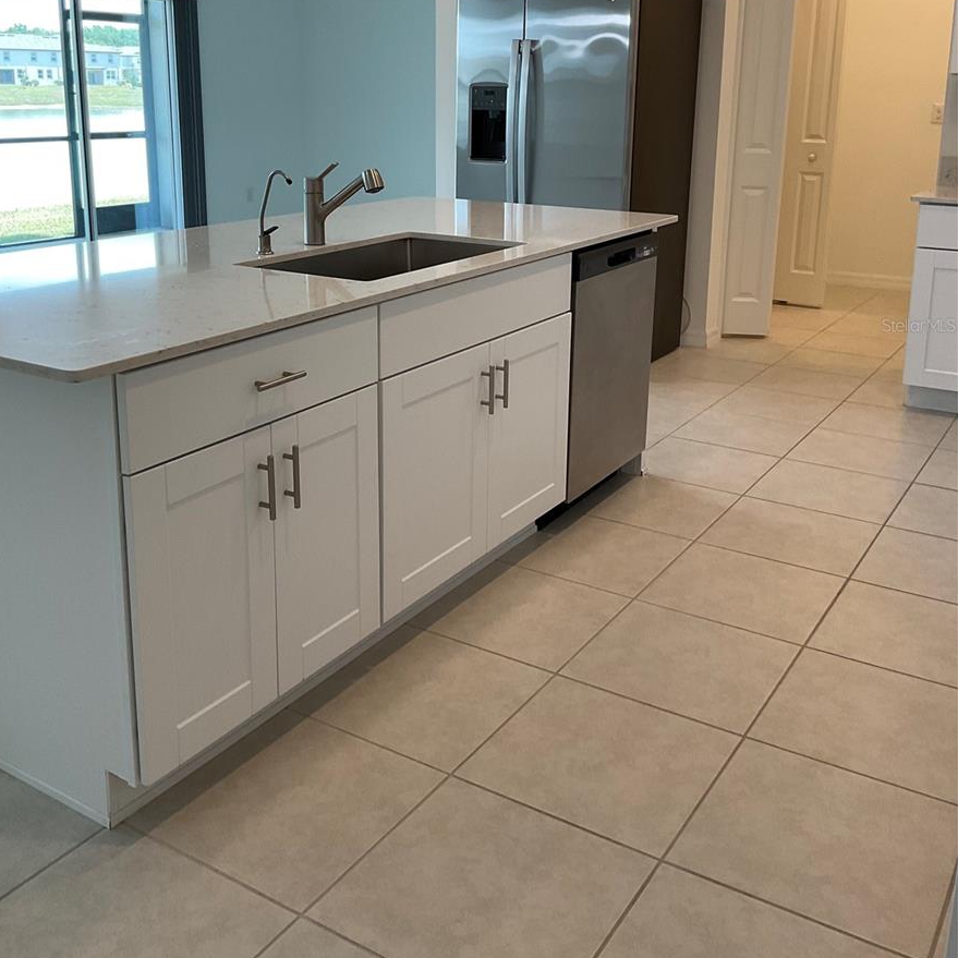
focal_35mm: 35
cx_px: 469
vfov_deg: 46.5
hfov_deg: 47.2
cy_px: 325
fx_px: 1096
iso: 64
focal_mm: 3
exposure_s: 1/120
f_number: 1.8
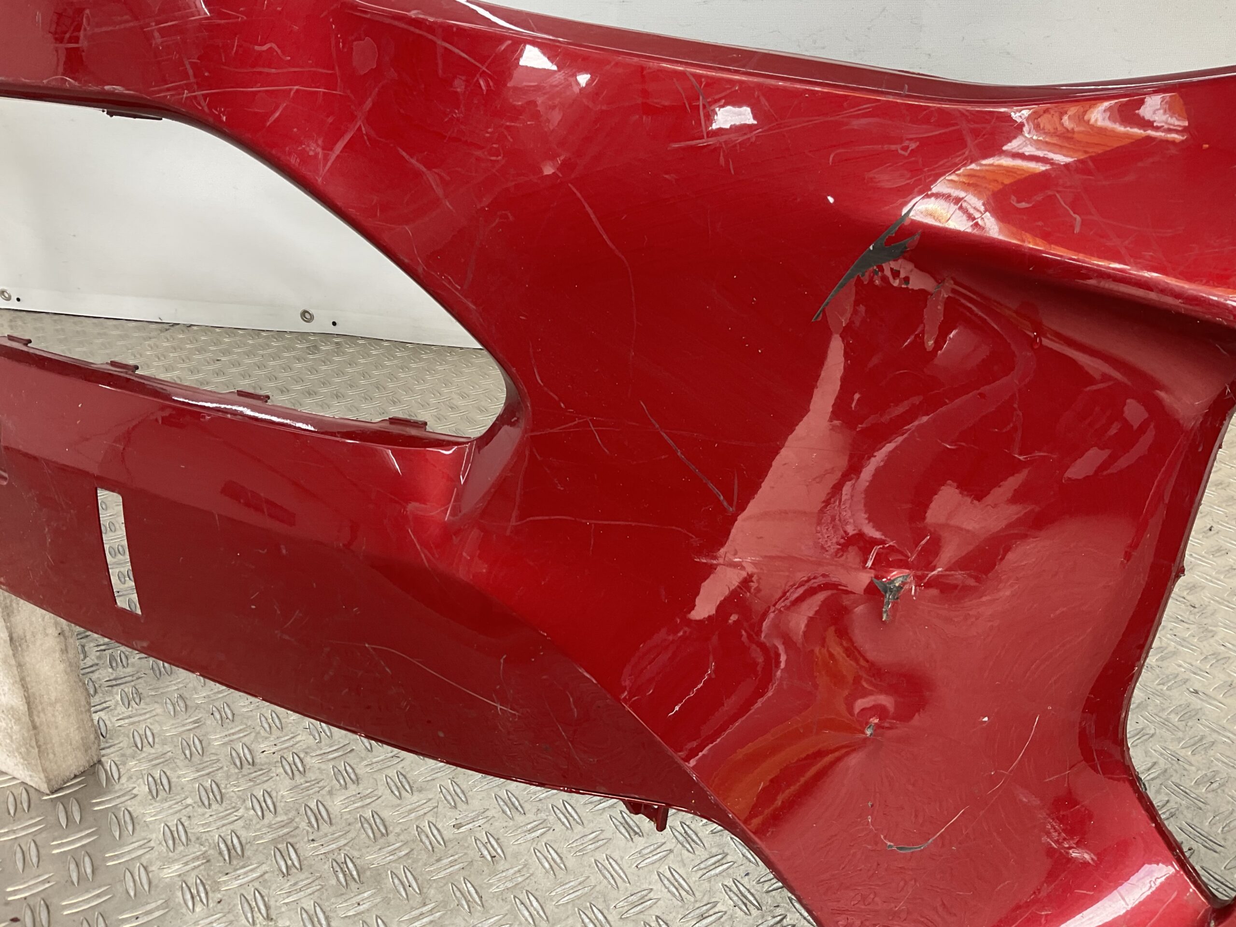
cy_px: 464
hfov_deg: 61.7
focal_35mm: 29
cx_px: 618
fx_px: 1035
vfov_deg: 48.2
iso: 32
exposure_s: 1/100
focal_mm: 3
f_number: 1.8
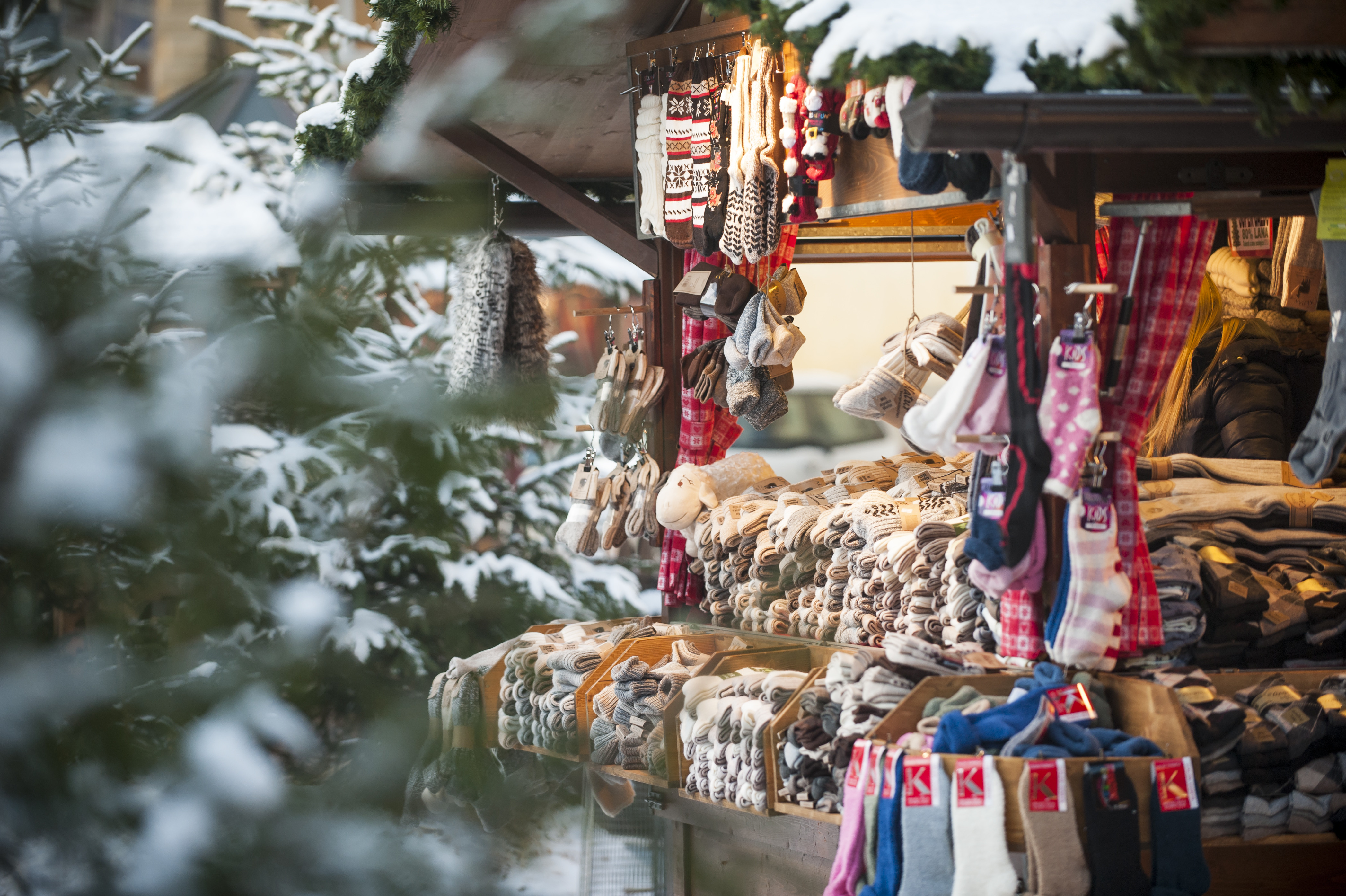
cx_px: 673
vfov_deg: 10.1
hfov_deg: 15.2
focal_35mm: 135
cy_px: 448
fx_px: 5044
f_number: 2.8
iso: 640
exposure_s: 1/320
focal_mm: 135
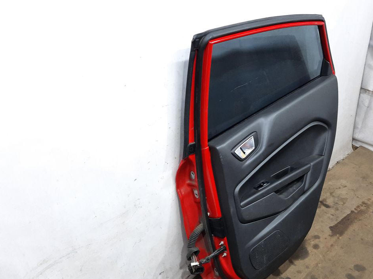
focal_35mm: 32
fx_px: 345
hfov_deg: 56.5
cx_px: 219
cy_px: 140
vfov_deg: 44.1
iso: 200
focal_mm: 4.6
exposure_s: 1/50
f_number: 2
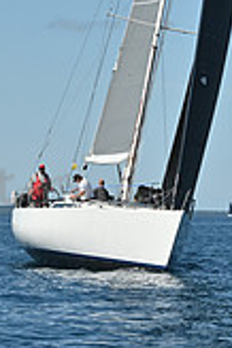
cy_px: -144
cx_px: 182
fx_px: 2577
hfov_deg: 5.2
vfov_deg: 7.6
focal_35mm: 266
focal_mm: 75
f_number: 10
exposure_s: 1/1000
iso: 320
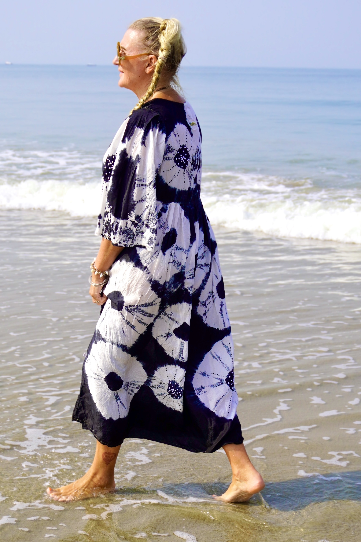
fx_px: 699
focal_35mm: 46
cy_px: 271
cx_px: 180
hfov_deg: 28.9
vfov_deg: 42.3
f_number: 5.6
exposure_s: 1/640
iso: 100
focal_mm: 31
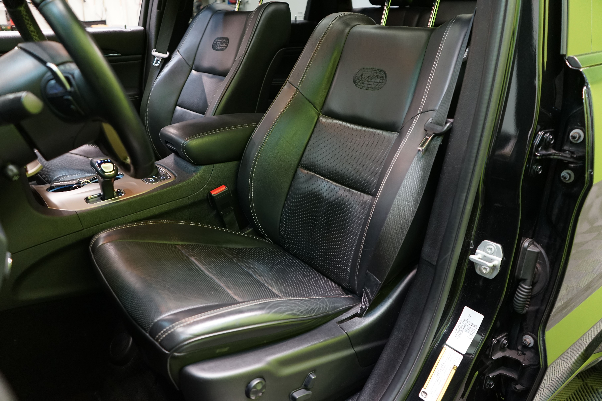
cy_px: 200
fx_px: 468
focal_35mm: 28
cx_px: 301
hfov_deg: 65.5
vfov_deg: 46.4
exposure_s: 1/30
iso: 1250
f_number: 3.5
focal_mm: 28
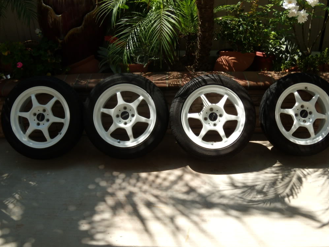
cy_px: 126
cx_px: 169
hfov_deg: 50.1
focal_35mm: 37
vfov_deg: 38.7
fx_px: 352
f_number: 3.6
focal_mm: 6.4
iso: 80
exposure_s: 1/400
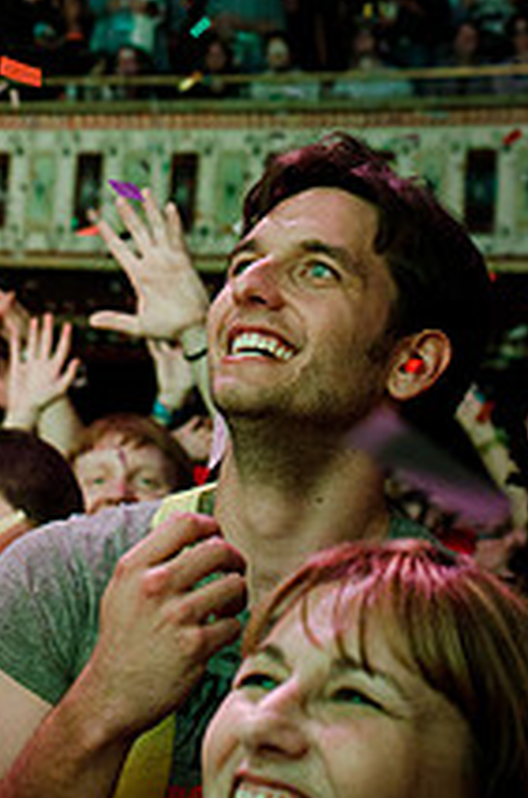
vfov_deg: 20.9
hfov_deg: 14.3
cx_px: 139
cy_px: 34
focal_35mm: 95
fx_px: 2100
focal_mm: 30
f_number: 3.5
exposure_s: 1/640
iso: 1600
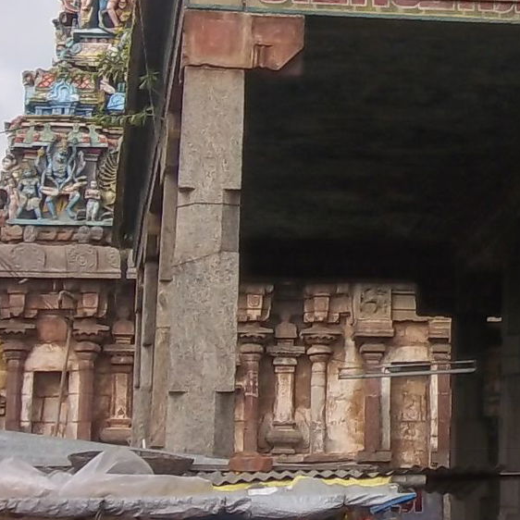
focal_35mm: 142
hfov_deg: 11.5
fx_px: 2413
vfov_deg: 12.0
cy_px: -107
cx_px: 881
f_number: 4.5
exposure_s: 1/320
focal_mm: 8.3
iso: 64
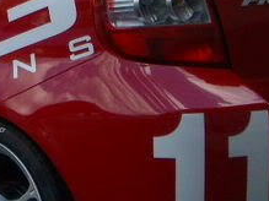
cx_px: 27
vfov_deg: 10.6
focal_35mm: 139
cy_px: 39
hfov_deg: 14.1
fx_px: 1080
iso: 64
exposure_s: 1/154
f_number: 5.7
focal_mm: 6.4
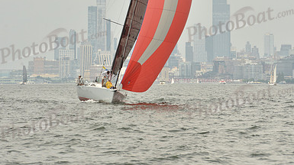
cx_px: 147
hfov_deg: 6.8
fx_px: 2462
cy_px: -6
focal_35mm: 316
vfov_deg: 3.8
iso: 250
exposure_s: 1/640
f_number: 10
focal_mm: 200
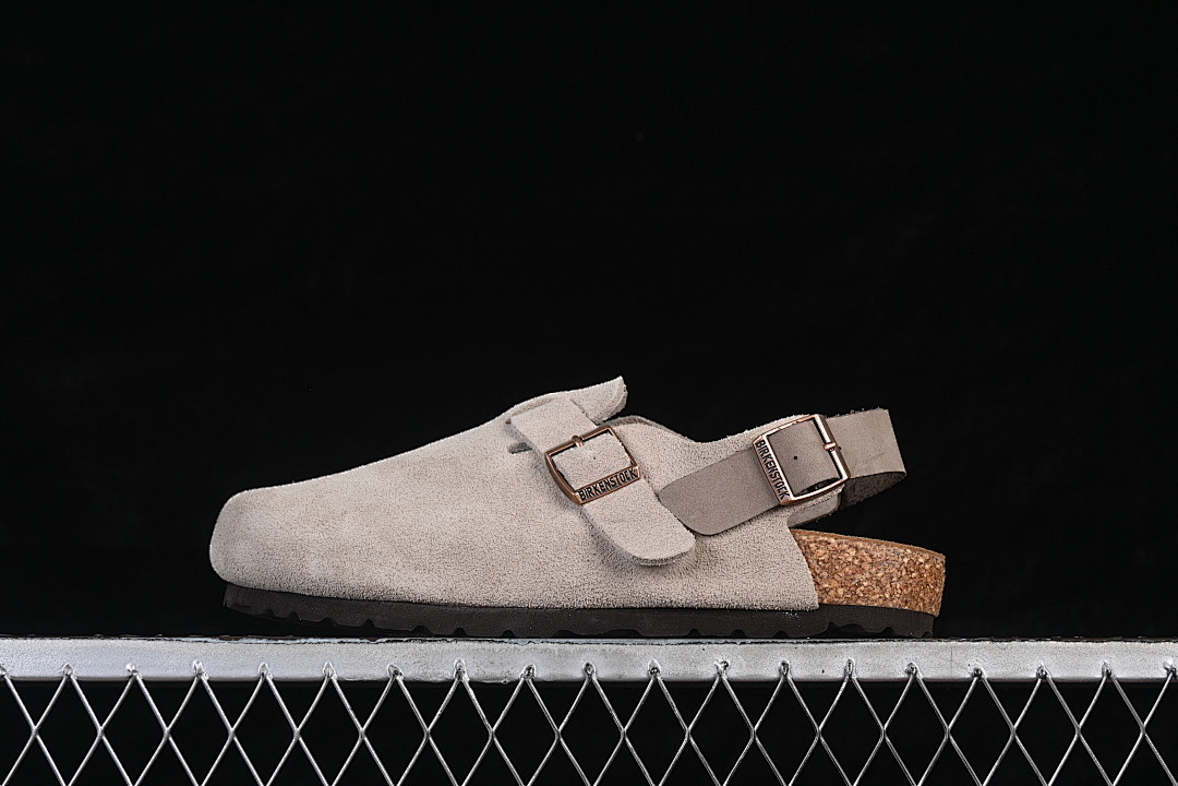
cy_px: 393
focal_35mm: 75
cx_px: 589
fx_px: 2454
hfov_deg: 27.0
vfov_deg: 18.2
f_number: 8
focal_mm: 50
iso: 160
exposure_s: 1/80
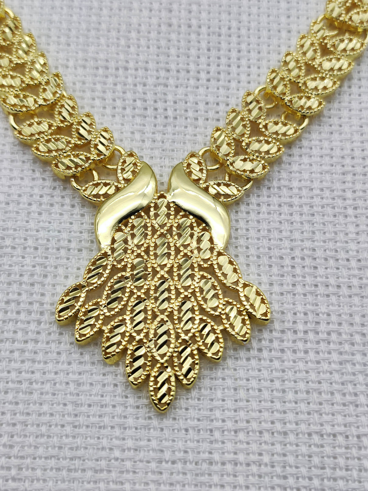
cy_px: 246
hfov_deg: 74.6
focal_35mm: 17
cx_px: 184
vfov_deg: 91.1
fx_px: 241
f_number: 1.79
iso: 55
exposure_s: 1/100
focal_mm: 4.74
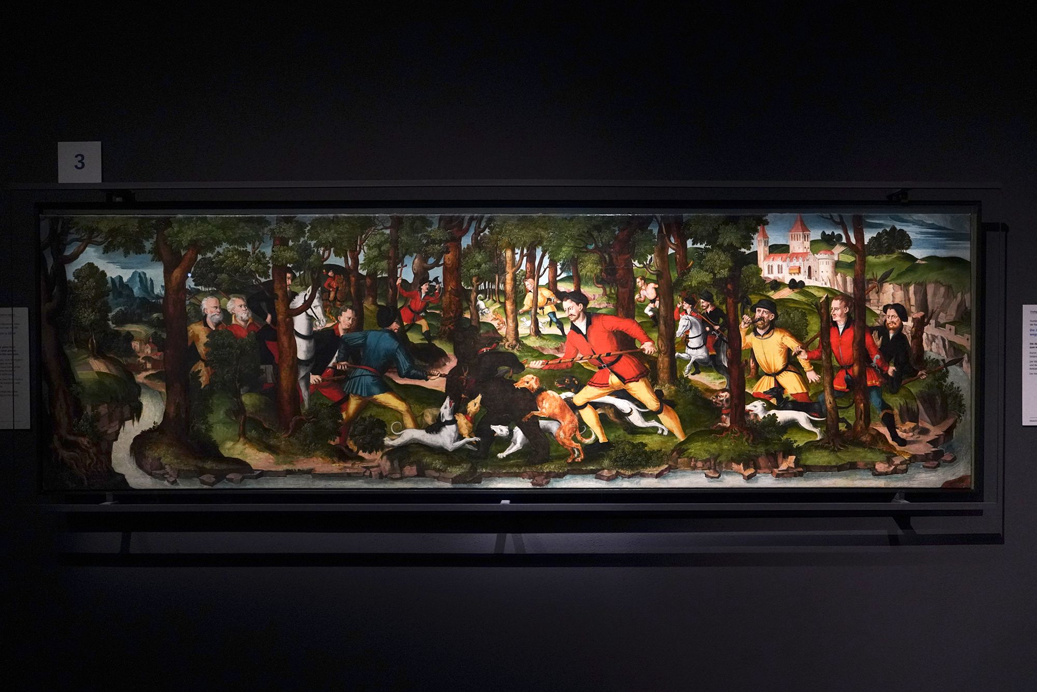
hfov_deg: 73.7
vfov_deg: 53.1
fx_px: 691
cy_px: 346
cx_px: 518
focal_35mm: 24
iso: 3200
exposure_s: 1/80
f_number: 2.8
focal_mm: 24
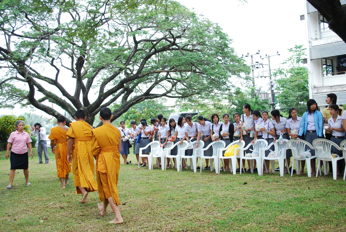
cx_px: 173
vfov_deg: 34.3
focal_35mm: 39
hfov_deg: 49.5
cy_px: 116
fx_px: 375
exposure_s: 1/200
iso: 800
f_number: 4.5
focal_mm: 26
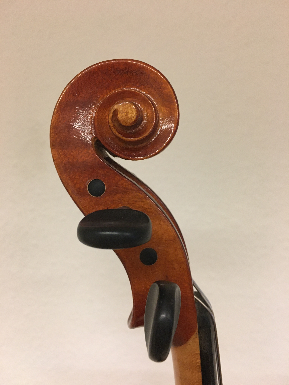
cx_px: 144
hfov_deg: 48.2
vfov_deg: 61.7
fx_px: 323
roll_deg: +0.6
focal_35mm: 29
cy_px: 192
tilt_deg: -6.9
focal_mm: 4.15
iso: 200
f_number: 2.2
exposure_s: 1/33
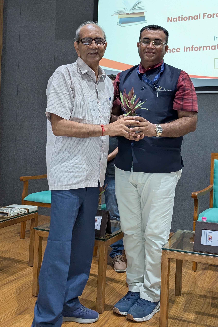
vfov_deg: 50.6
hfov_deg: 35.0
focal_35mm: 38
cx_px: 114
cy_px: 142
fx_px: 345
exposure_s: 1/50
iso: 178
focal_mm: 6.9
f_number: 1.68
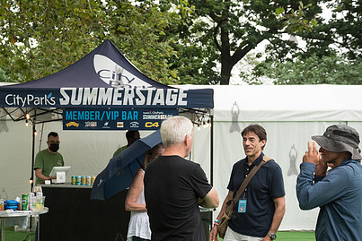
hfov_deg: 37.1
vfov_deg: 25.4
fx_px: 533
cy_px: 160
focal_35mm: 53
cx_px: 119
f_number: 4
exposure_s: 1/100
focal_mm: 35
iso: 160
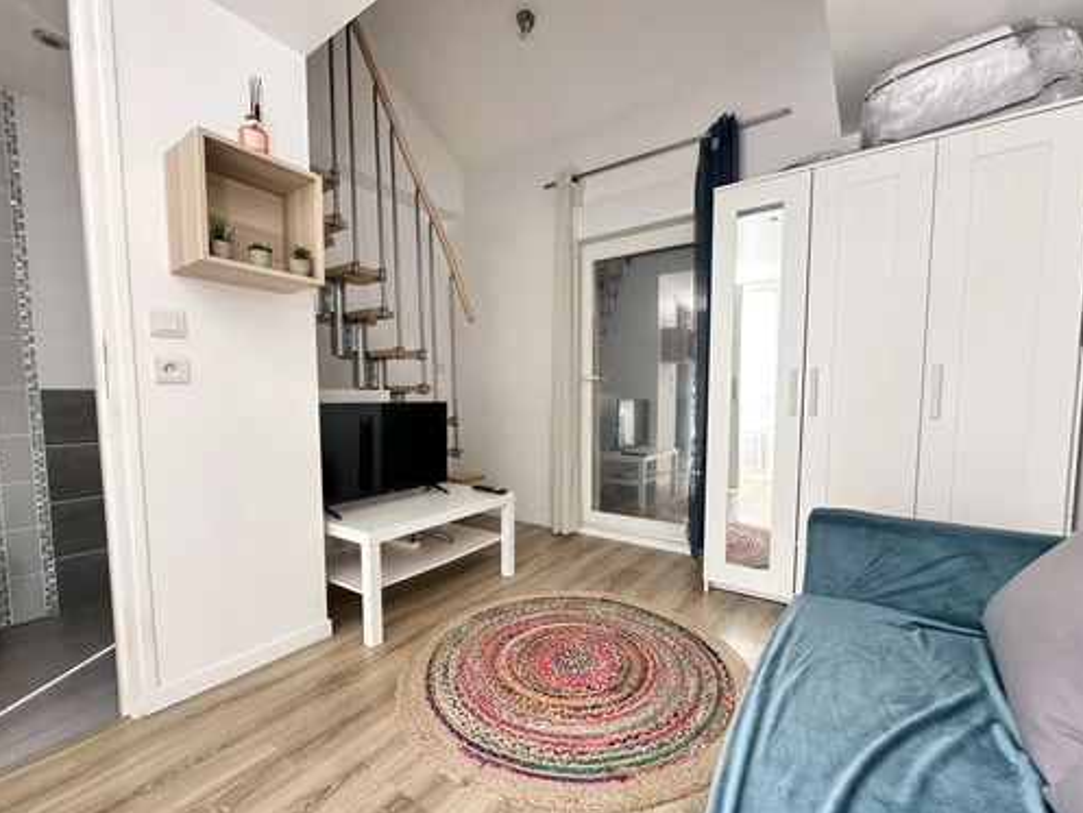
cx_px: 539
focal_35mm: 15
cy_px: 434
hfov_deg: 98.2
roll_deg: -0.1
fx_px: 469
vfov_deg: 81.7
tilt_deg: -3.7
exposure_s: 1/99
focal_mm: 2.22
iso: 160
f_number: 2.2
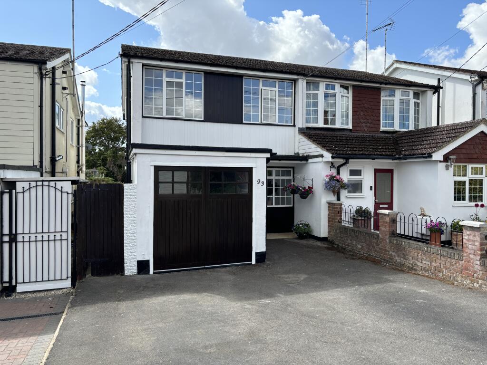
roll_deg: -0.4
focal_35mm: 26
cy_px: 182
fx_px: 366
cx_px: 244
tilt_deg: -0.1
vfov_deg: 53.1
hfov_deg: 67.3
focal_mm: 5.96
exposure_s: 1/1567
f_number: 1.6
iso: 50
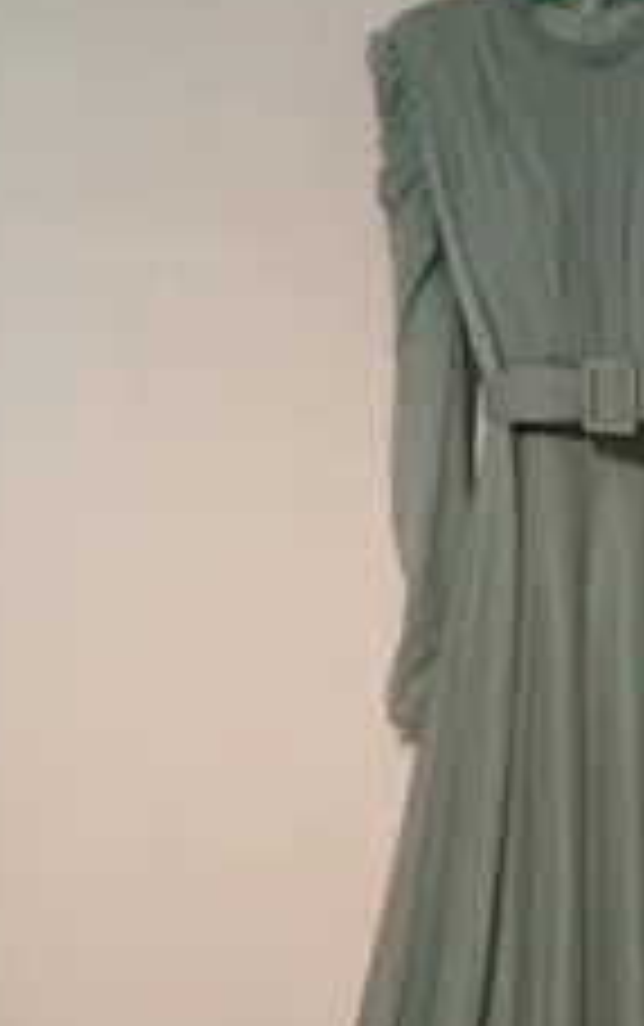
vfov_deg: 38.6
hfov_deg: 24.9
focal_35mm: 50
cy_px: 832
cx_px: 608
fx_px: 1401
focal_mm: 3.98
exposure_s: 1/25
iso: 561
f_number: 1.8
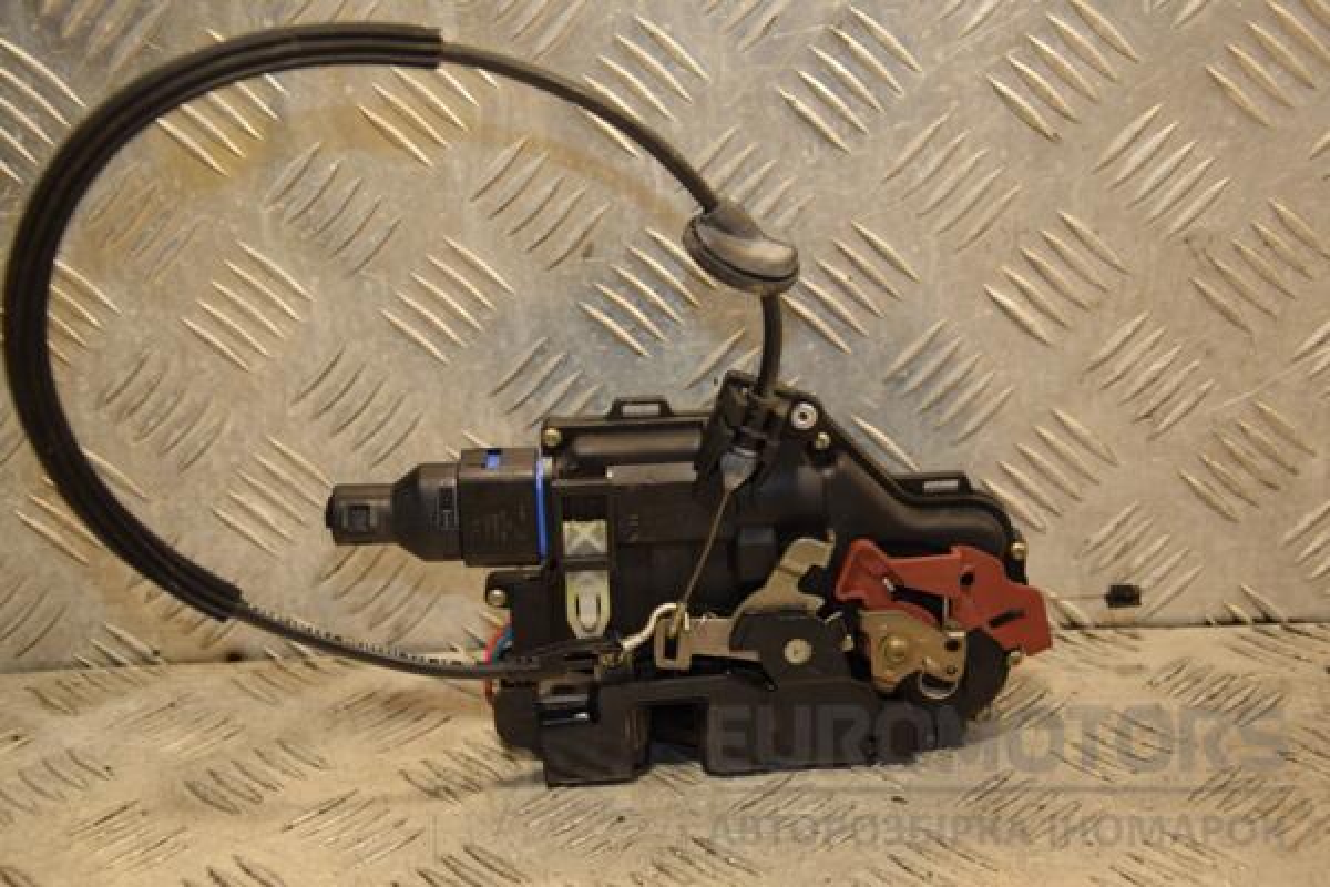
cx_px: 665
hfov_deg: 35.1
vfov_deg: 23.8
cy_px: 444
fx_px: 2106
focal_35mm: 57
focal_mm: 38
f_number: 5
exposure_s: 1/160
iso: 800
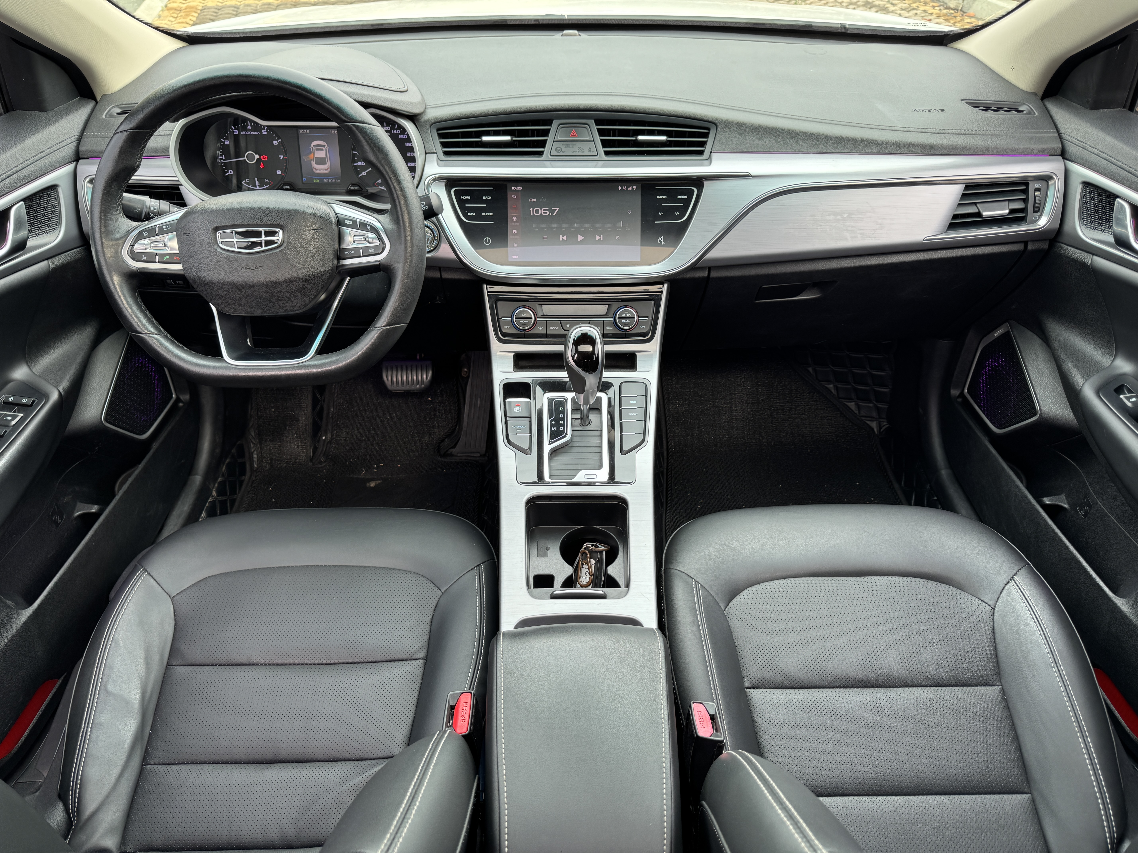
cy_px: 426
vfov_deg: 56.8
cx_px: 569
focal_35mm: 24
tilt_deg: -39.6
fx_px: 789
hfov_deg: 71.6
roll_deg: -2.1
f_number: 1.78
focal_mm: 6.76
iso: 64
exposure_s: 1/121
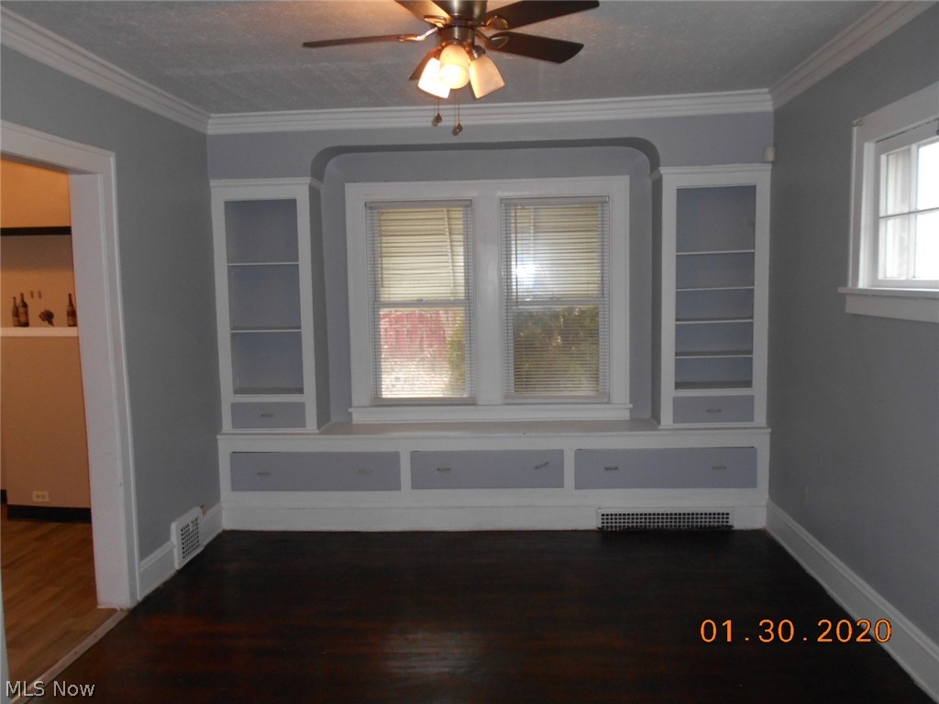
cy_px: 352
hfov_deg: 67.3
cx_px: 470
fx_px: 705
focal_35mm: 26
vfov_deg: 53.1
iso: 220
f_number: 3.2
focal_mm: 4.6
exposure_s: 1/25
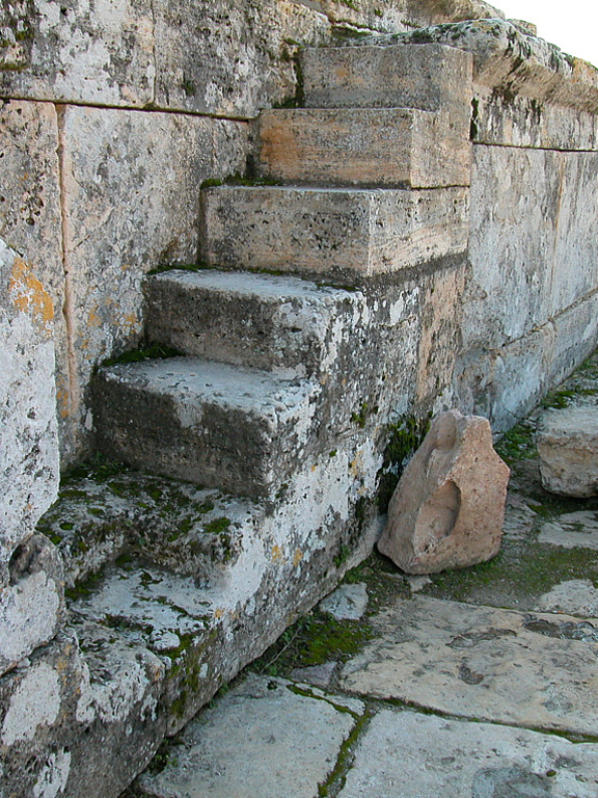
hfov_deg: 19.9
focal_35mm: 74
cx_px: 299
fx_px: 1704
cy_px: 399
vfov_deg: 26.3
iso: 100
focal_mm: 18.8
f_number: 5.5
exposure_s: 1/302
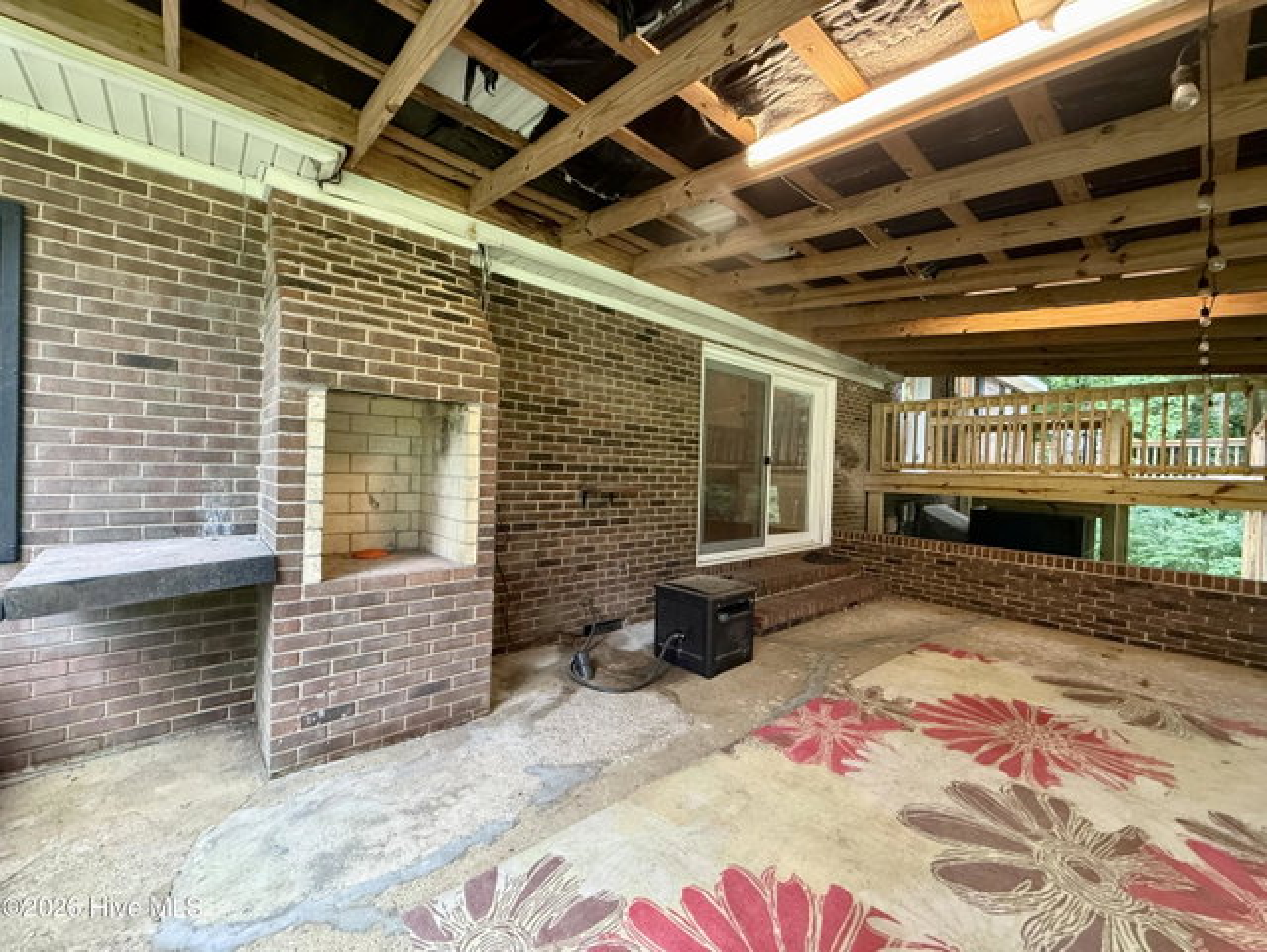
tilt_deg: -0.5
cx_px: 634
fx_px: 513
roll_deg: -1.8
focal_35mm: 14
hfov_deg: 102.0
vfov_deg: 85.7
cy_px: 476
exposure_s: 1/60
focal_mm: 2.22
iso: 500
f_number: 2.2
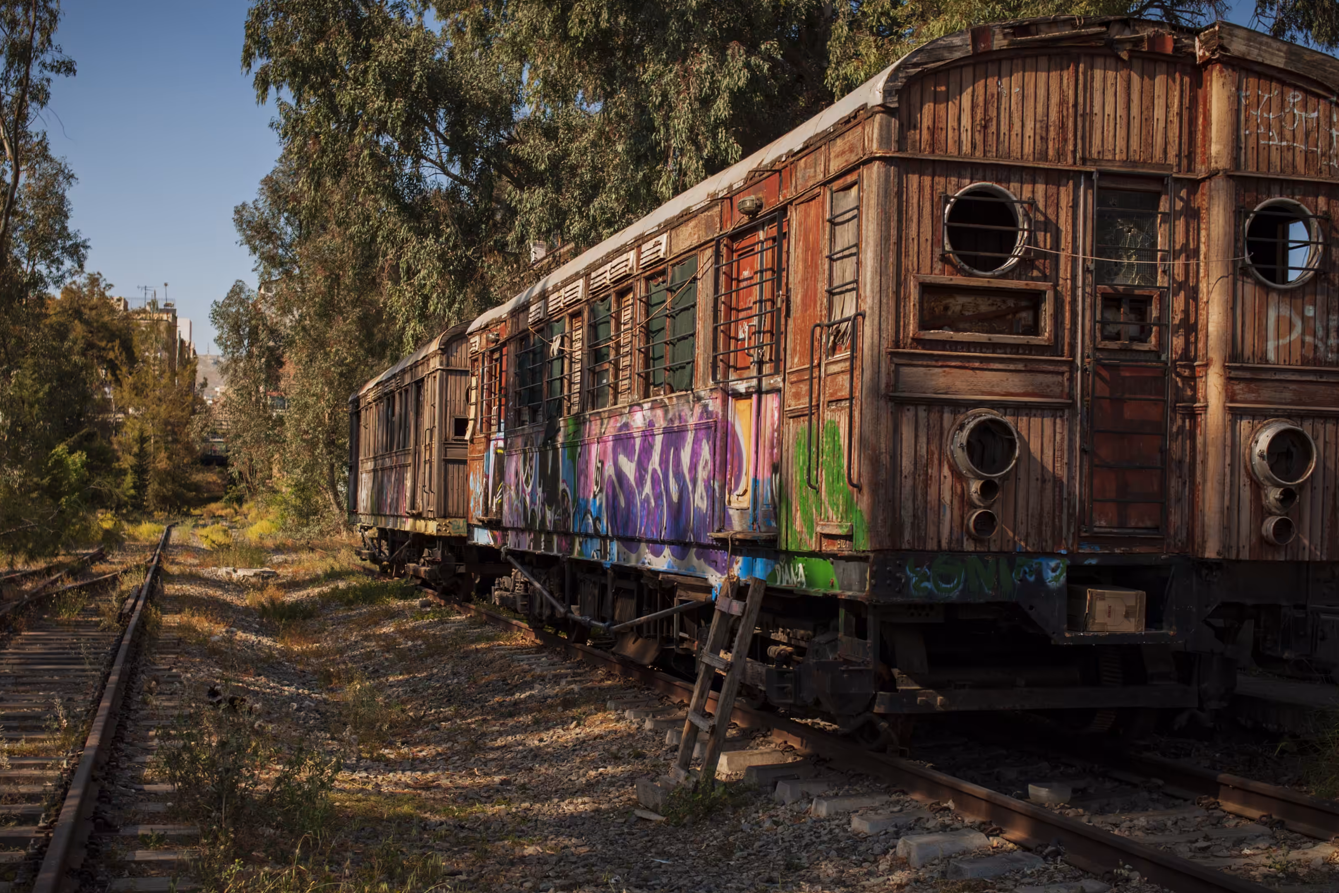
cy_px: 488
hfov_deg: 42.7
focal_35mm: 46
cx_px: 620
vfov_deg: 29.2
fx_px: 1711
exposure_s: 1/1250
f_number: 5
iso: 200
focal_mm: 35
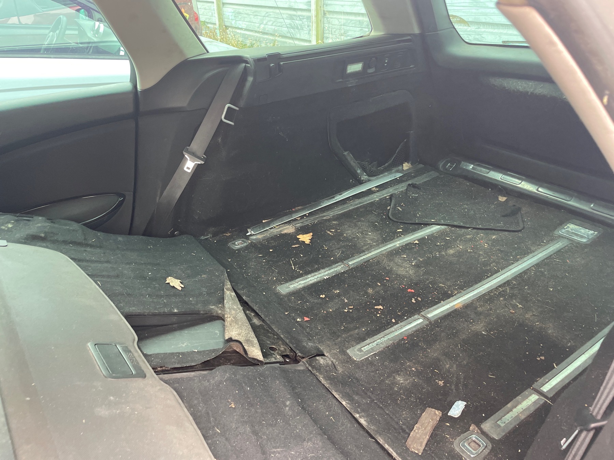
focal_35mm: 26
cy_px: 230
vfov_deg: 53.1
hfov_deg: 67.3
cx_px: 307
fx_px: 461
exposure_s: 1/60
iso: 125
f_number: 1.6
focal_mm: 4.2
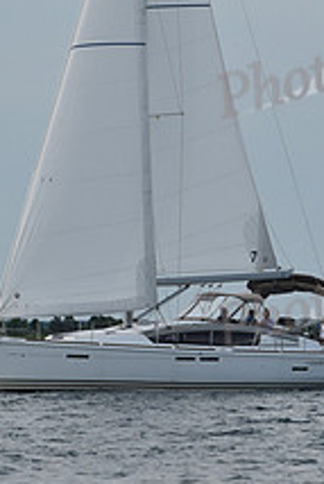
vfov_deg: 4.1
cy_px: -25
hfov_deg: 2.7
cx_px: 101
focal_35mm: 501
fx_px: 6752
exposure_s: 1/1000
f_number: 9
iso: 320
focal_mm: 185
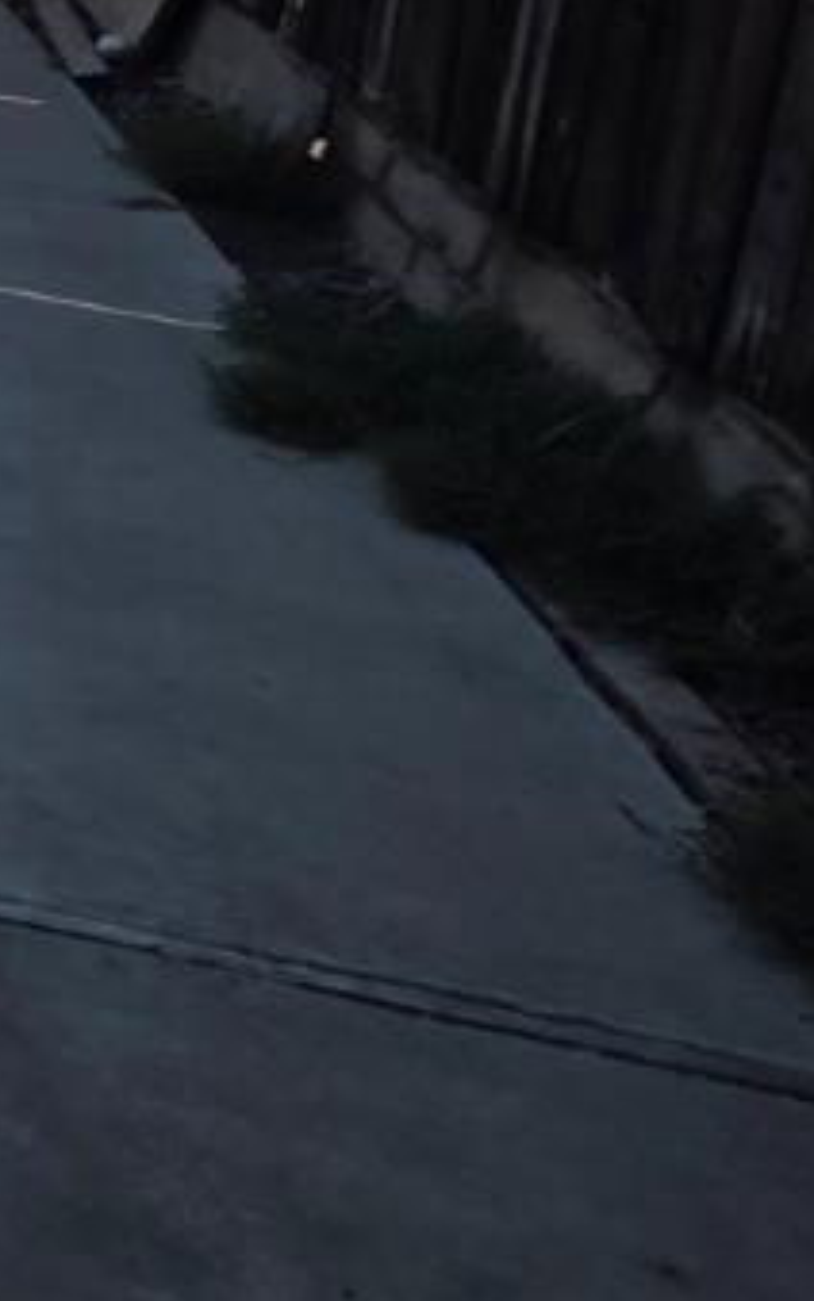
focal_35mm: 61
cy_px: 36
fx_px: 2164
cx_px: -1513
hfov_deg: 12.1
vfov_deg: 31.3
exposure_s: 1/1120
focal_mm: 2.2
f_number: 1.9
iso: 40
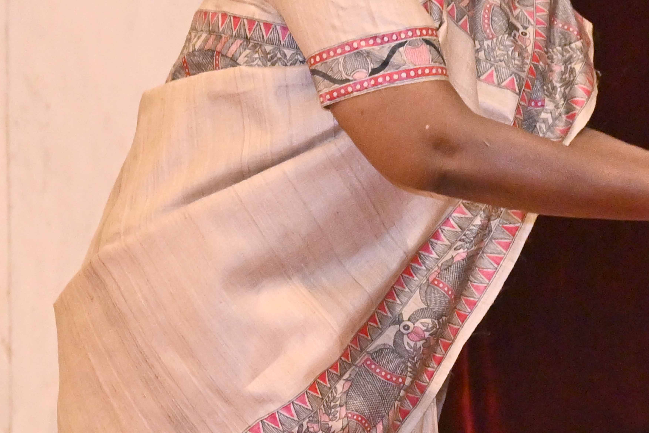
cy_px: 26
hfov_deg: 17.4
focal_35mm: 115
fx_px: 2073
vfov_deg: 11.8
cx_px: 653
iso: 2500
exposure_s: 1/160
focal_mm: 49
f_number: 4
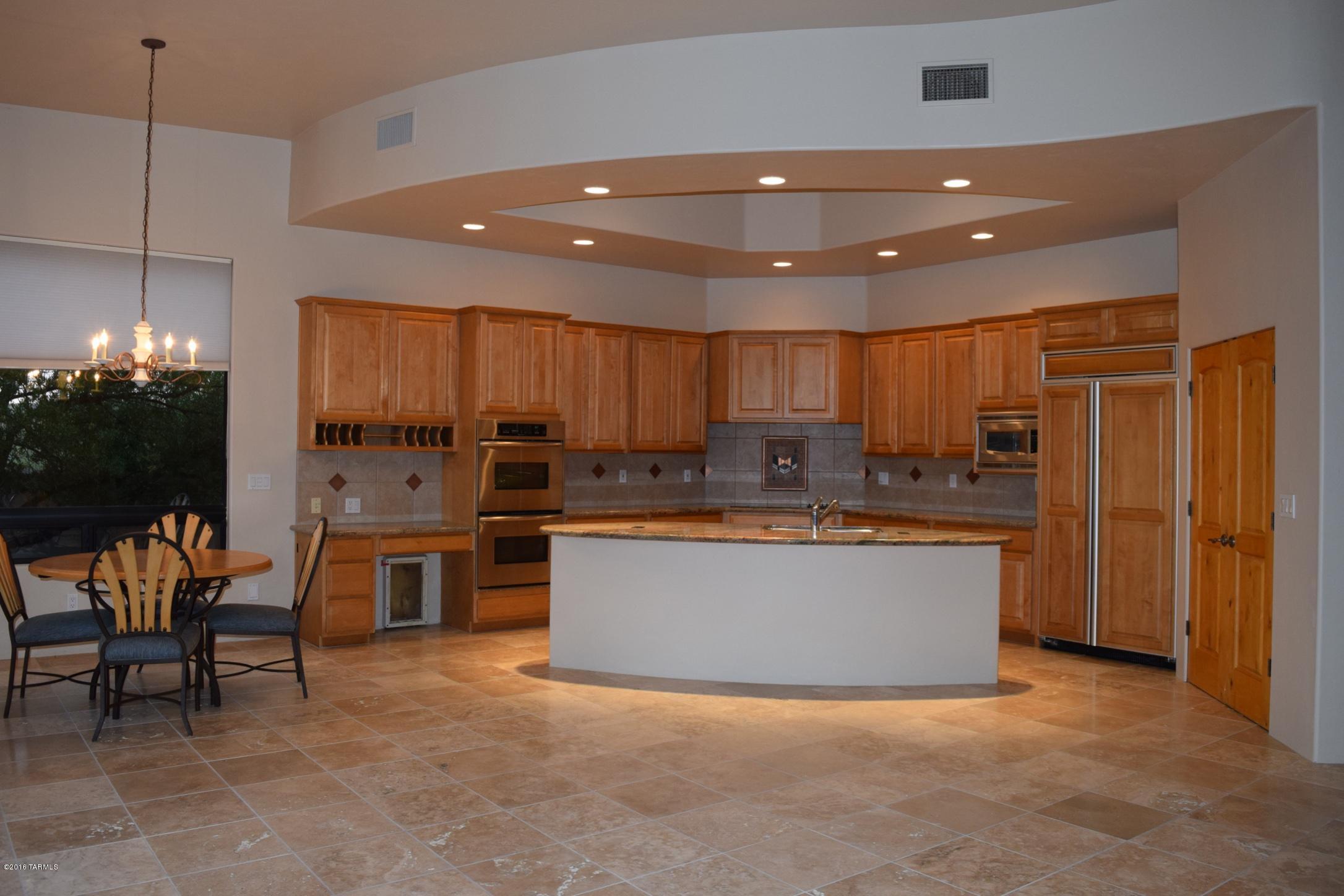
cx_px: 672
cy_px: 448
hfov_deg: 67.4
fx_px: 1008
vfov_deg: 47.9
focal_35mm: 27
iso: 800
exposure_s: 1/100
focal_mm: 18
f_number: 5
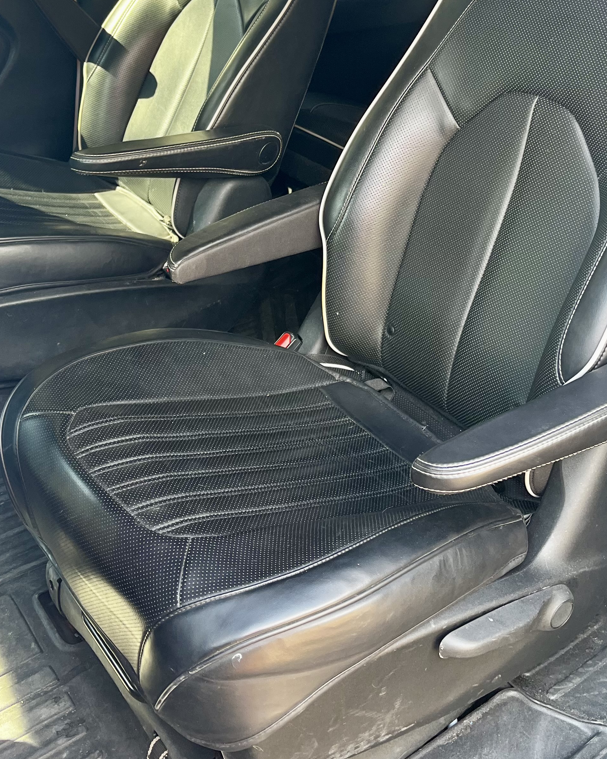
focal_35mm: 43
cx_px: 328
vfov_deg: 42.2
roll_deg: -5.3
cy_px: 242
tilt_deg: -22.4
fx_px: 966
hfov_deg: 34.9
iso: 80
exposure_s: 1/122
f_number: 1.6
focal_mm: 5.1
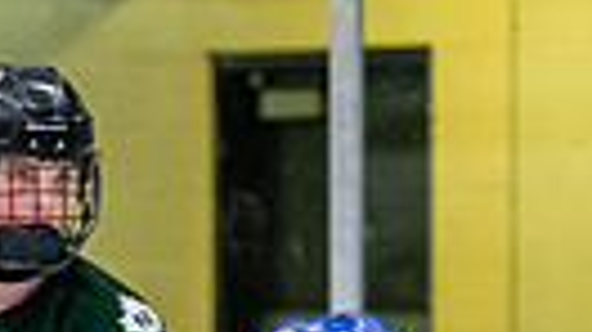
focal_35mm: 862
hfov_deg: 2.5
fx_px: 13520
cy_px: 734
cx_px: -633
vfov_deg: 1.4
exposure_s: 1/640
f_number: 3.2
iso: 2000
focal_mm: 120
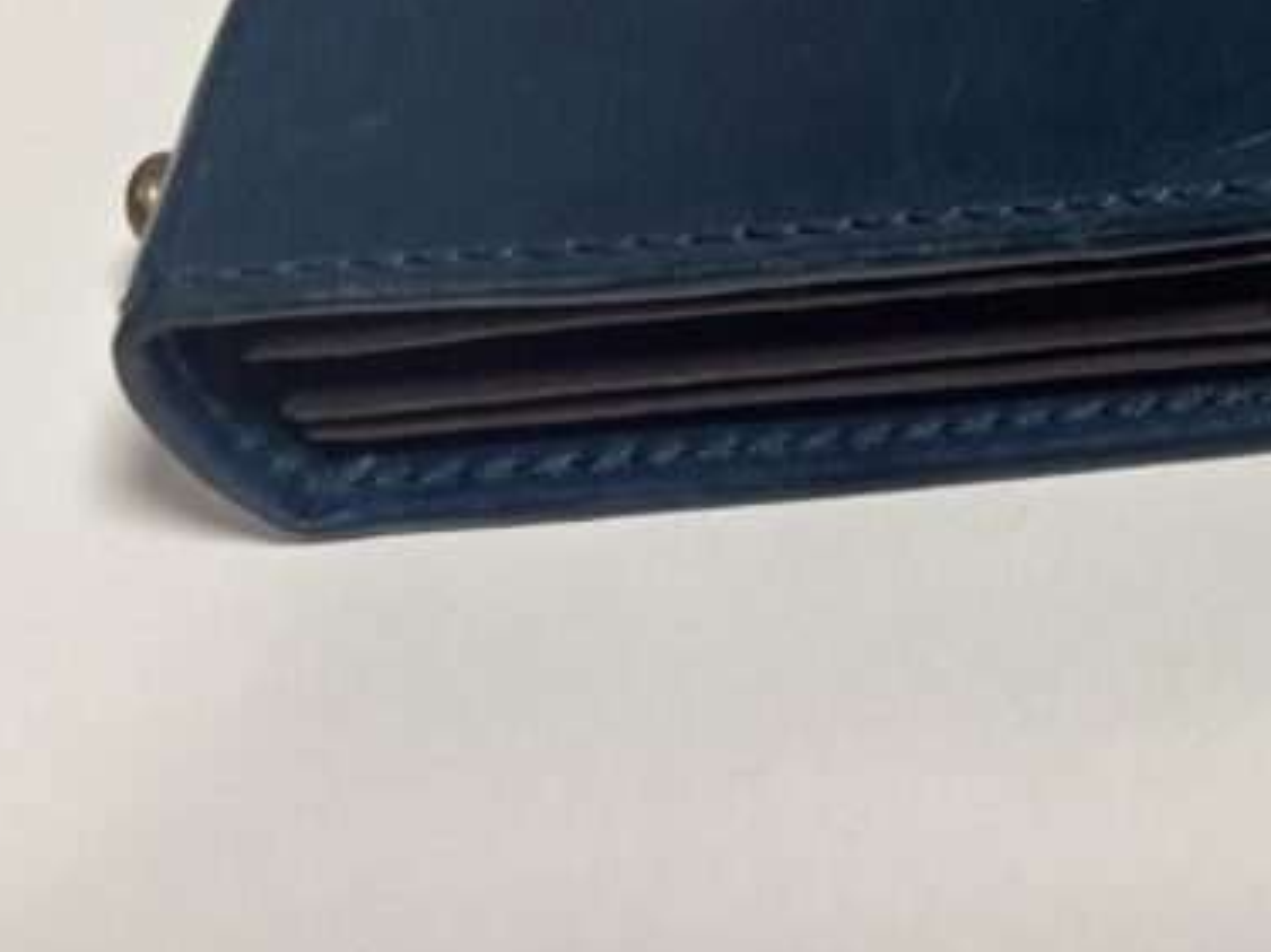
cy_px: -173
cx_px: 1678
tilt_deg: -47.9
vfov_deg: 19.6
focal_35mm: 71
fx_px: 2606
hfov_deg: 23.9
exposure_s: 1/78
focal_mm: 5.96
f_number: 1.6
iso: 125
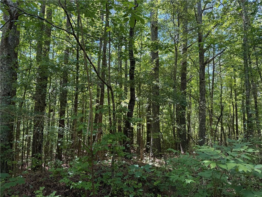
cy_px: 98
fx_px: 182
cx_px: 131
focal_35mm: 24
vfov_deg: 56.8
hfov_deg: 71.6
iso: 64
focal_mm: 6.76
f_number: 1.78
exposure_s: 1/204
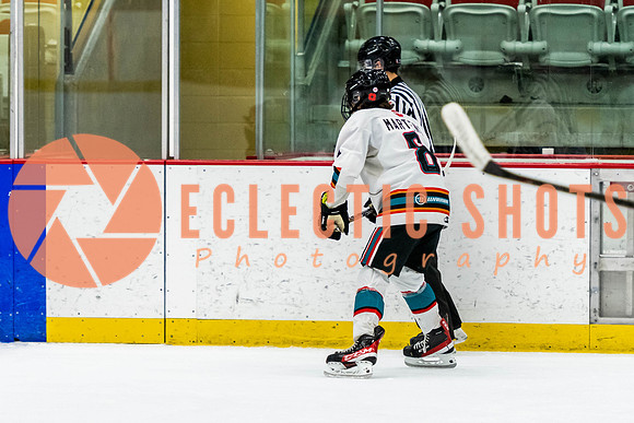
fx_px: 5207
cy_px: 206
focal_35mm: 296
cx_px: 342
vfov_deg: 4.7
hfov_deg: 7.0
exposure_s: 1/640
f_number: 2.8
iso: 2800
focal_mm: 145
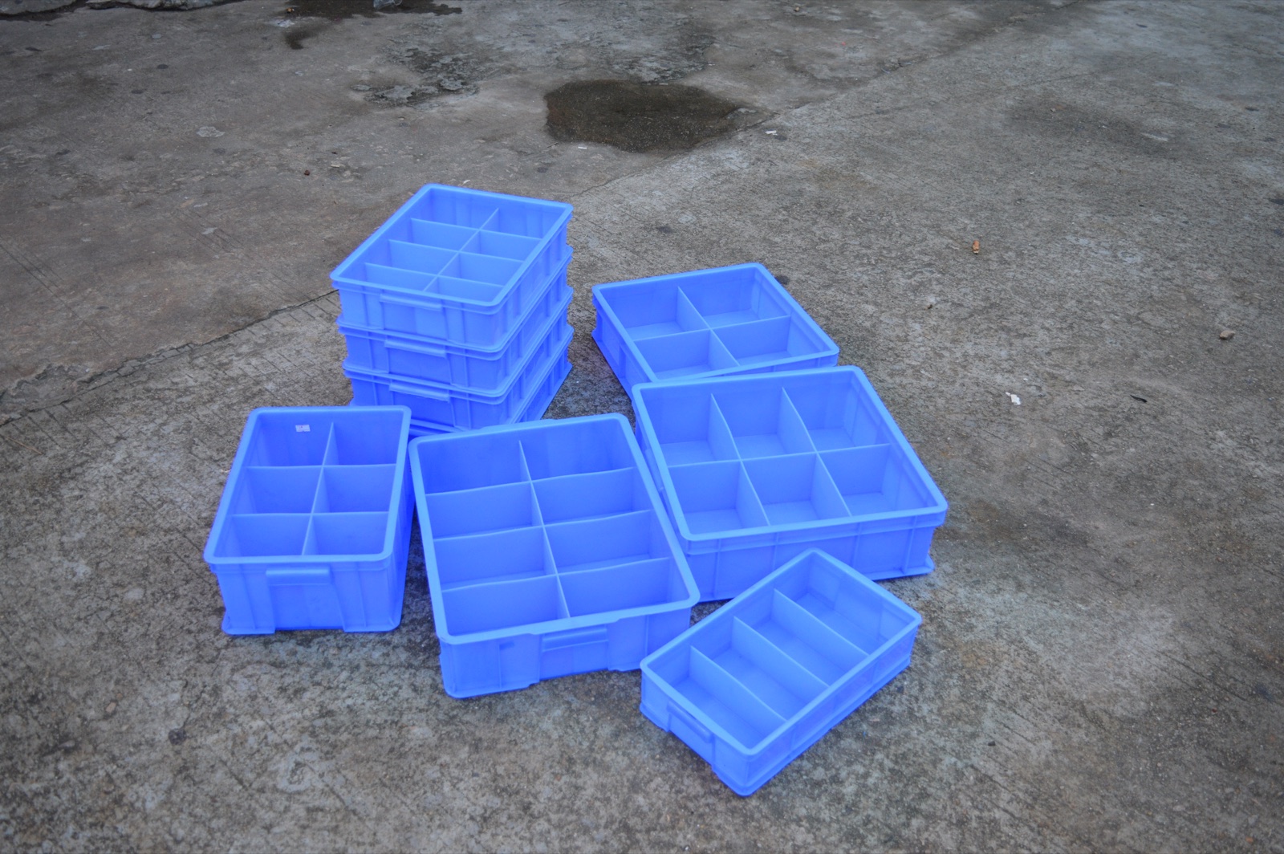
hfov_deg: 57.3
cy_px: 427
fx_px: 1176
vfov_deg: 39.9
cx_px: 642
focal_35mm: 33
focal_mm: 22
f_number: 3.8
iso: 640
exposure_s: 1/15
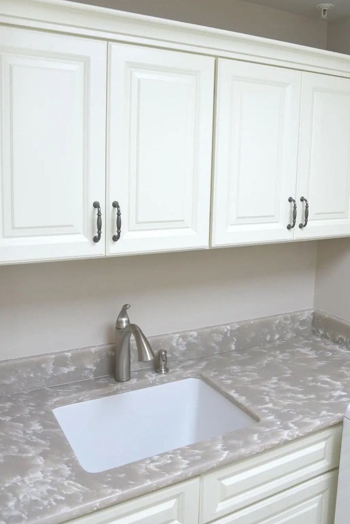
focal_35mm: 31
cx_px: 211
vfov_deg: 59.8
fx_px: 452
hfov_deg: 42.2
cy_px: 210
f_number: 5
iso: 400
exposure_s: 1/100
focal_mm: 24
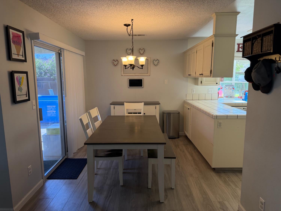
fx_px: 195
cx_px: 140
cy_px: 106
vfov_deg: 56.8
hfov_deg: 71.6
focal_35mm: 24
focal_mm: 6.76
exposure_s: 1/144
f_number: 1.78
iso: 200
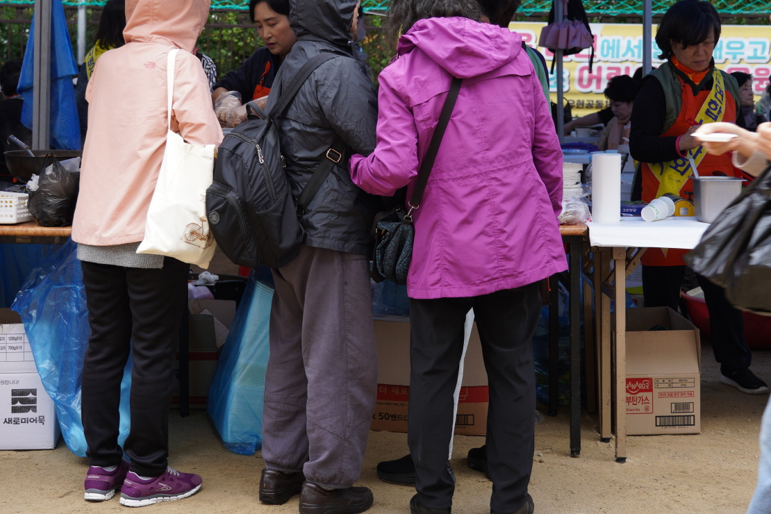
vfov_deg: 22.4
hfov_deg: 33.4
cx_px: 370
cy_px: 124
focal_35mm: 60
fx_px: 1285
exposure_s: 1/125
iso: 250
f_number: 4
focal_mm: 37
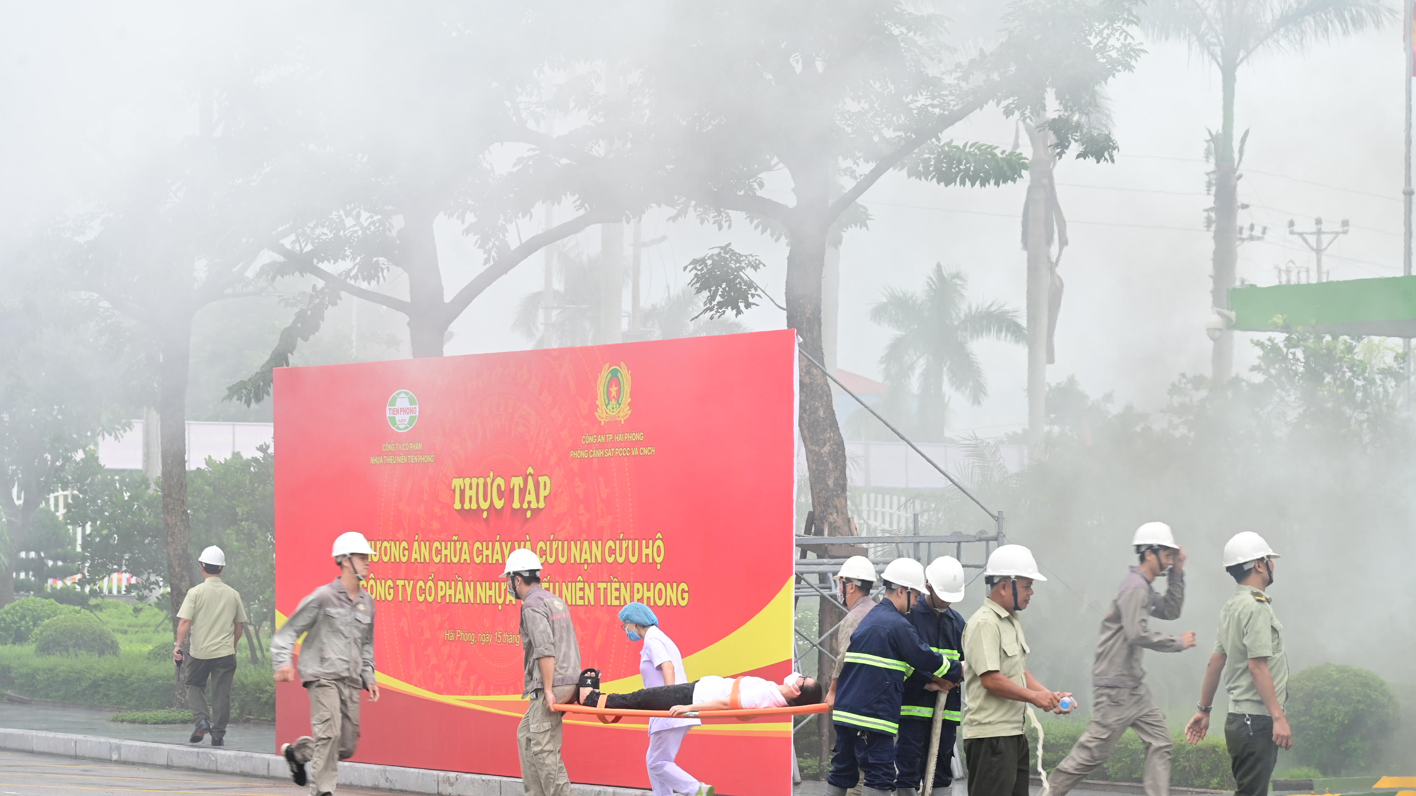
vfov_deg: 9.6
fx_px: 4731
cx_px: 708
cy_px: 472
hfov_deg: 17.0
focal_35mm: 126
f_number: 8
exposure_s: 1/160
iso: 320
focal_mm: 120
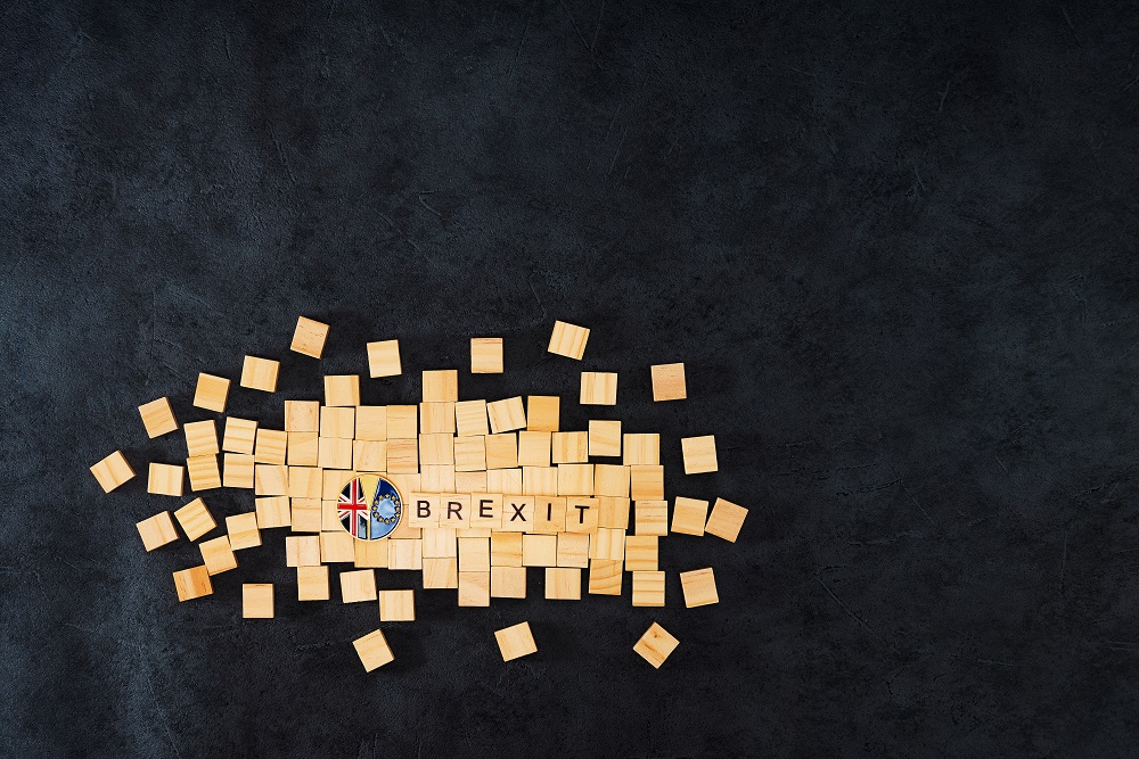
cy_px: 380
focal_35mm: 34
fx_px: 1076
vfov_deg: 38.9
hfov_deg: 55.8
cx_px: 570
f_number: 6.3
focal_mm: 34
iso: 64
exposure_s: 1/100
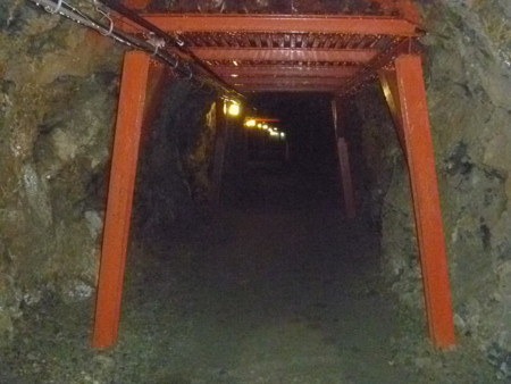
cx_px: 256
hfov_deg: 52.6
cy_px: 192
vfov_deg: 40.7
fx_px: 517
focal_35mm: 35
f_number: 3.5
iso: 1600
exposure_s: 1/30
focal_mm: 6.3
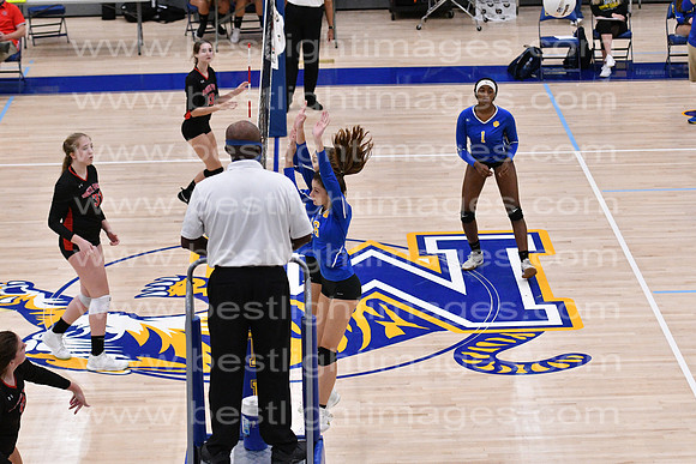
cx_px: 348
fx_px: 2030
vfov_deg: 13.0
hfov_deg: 19.5
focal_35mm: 105
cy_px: 232
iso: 6400
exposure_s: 1/1250
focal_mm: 70
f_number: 3.2
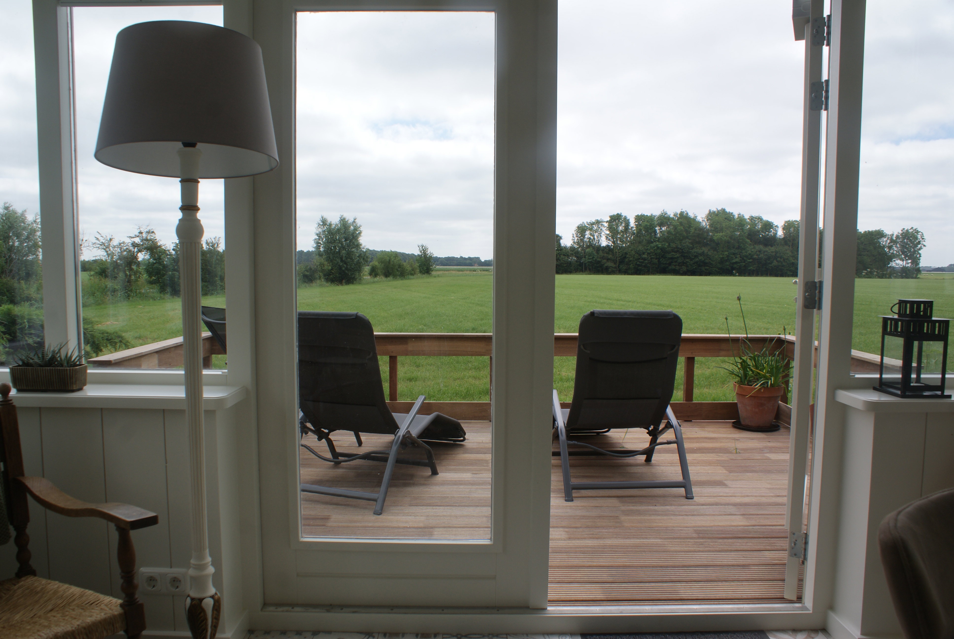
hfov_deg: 67.3
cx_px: 477
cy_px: 320
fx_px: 716
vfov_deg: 48.0
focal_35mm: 27
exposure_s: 1/160
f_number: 10
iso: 100
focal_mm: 18
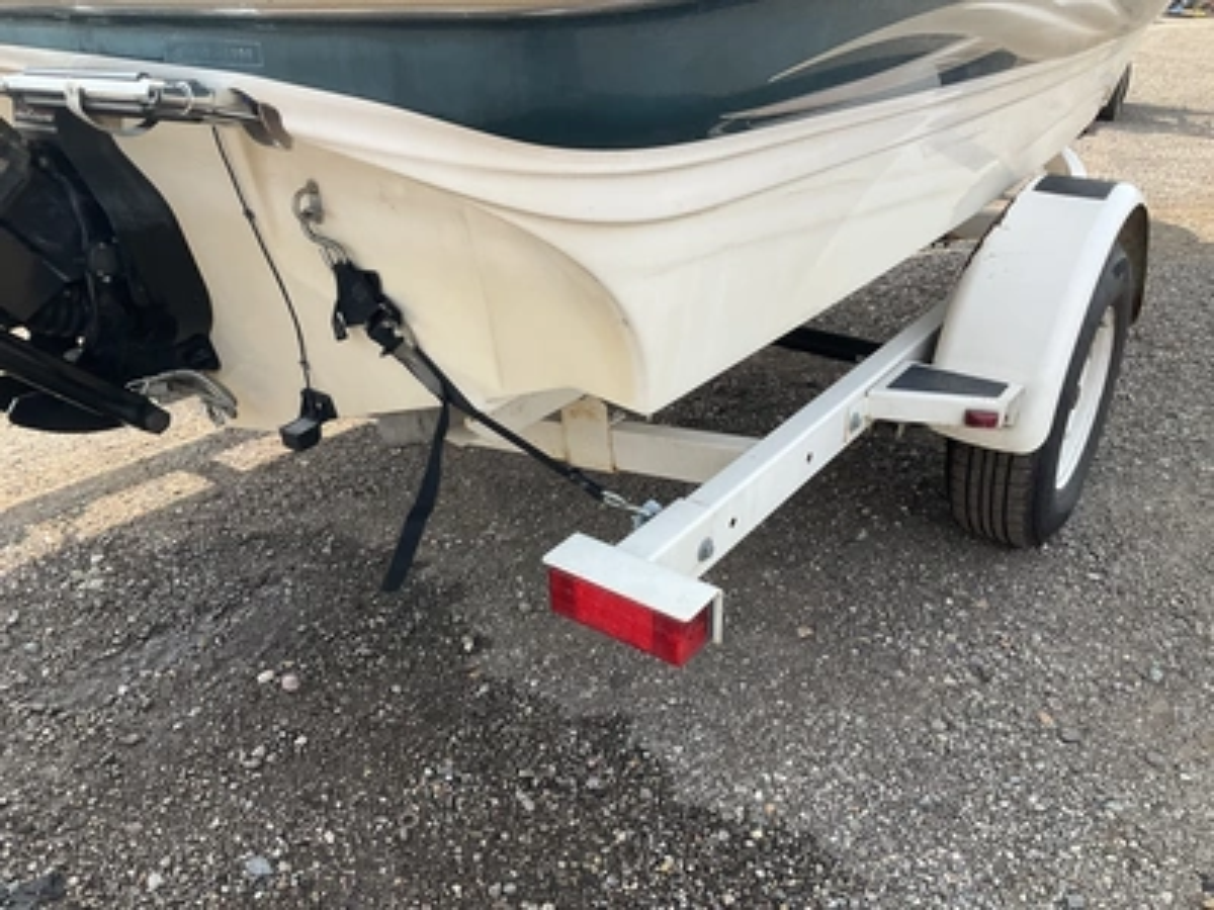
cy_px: 455
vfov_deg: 48.2
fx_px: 1017
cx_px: 607
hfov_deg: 61.7
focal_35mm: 29
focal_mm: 3
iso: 25
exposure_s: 1/613
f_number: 1.8
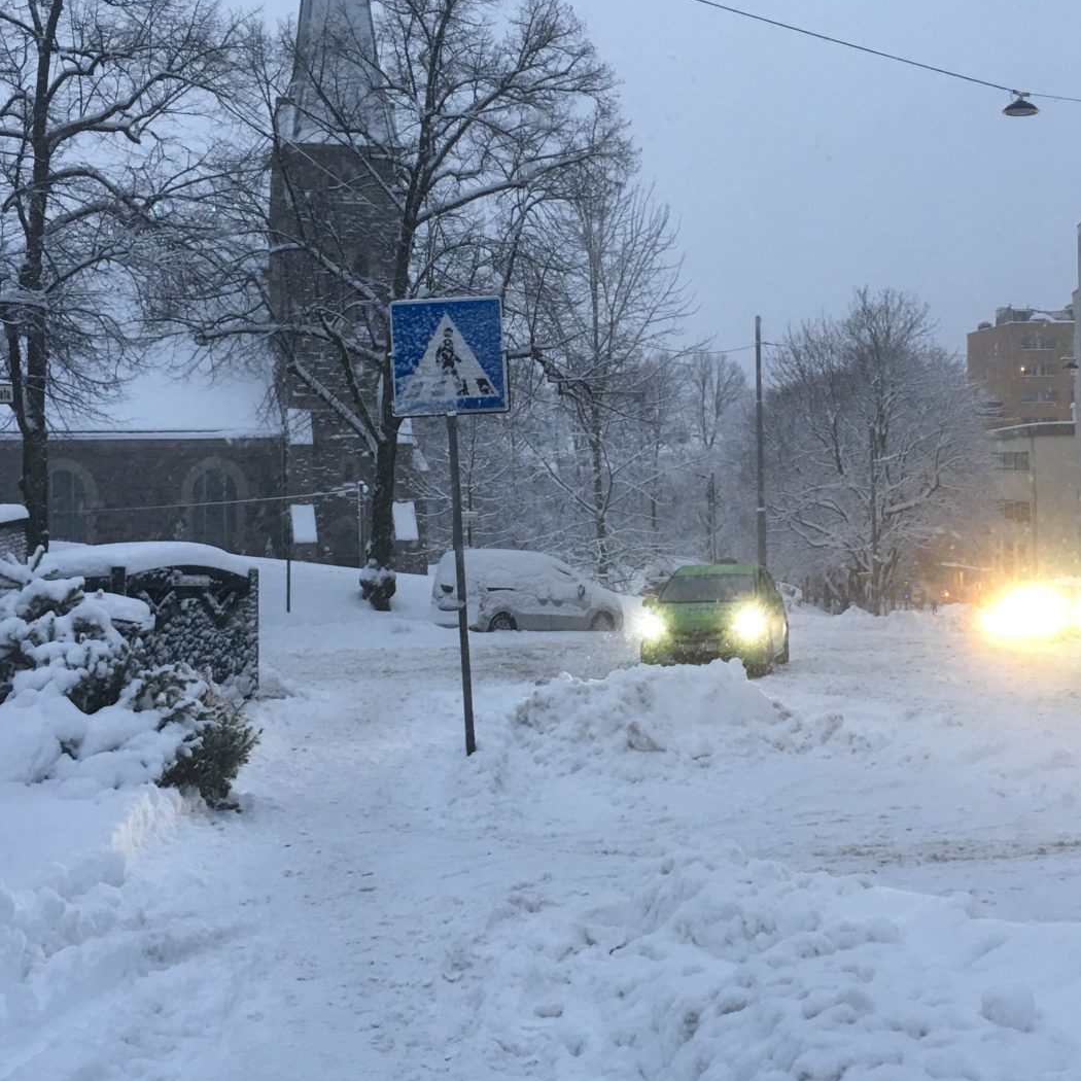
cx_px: 626
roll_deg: +0.5
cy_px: 433
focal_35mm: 50
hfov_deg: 34.0
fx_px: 1767
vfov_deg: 33.9
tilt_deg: +1.2
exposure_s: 1/33
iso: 40
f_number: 2.2
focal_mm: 4.15
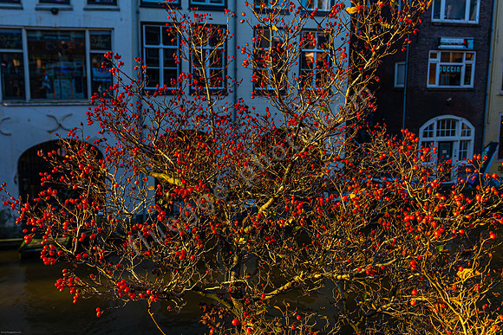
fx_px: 461
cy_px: 168
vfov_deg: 40.0
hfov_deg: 57.2
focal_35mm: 33
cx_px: 252
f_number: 3.2
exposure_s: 1/640
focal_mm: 22
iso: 160
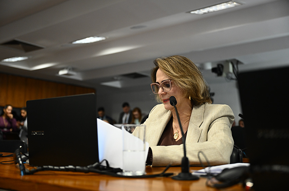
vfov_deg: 34.1
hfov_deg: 49.6
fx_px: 312
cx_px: 144
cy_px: 96
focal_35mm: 39
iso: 1600
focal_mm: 39
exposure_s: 1/200
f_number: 2.8
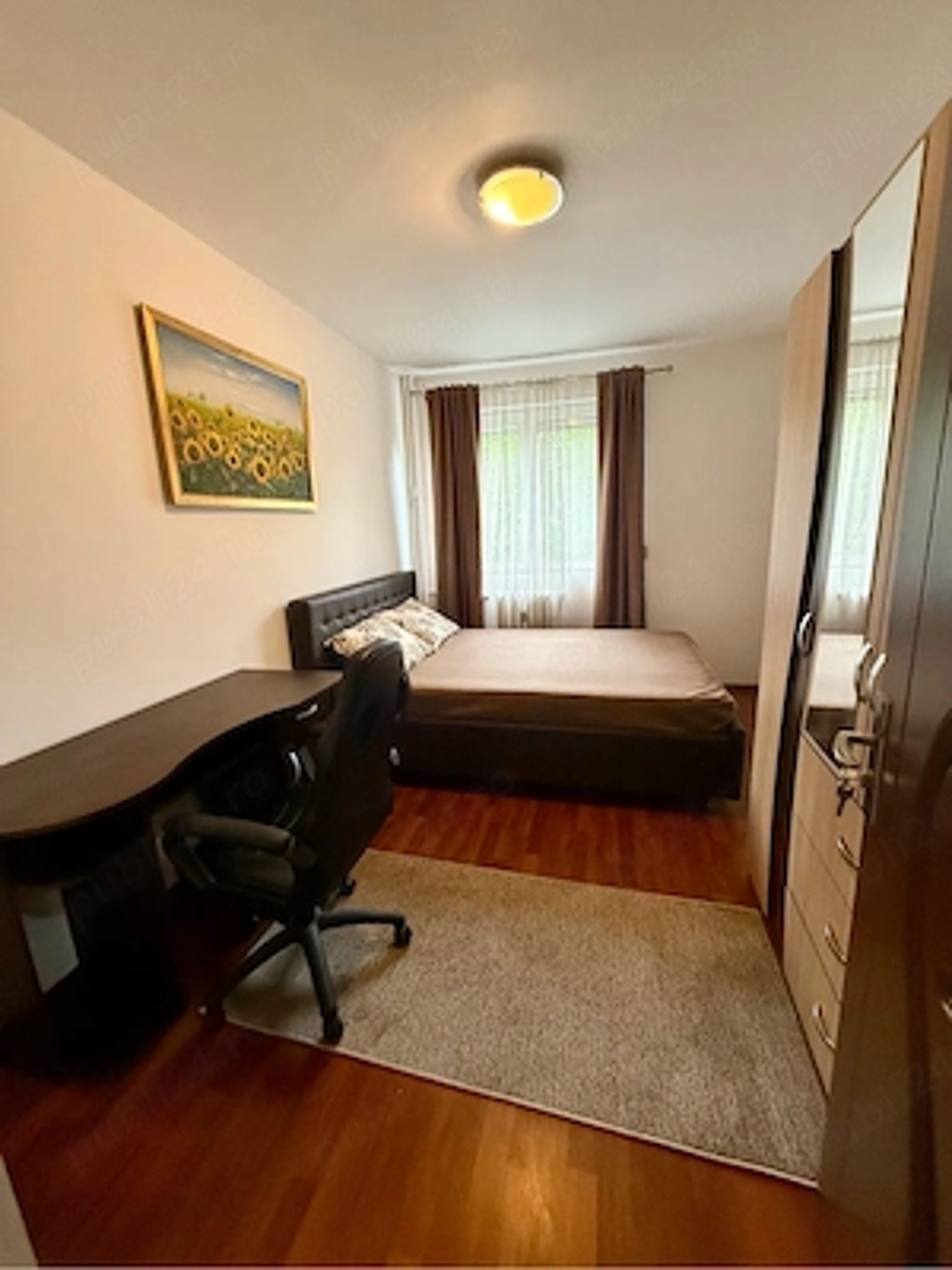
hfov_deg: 85.7
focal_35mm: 14
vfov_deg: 102.1
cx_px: 476
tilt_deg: -11.5
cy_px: 635
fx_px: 513
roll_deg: +2.2
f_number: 2.2
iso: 400
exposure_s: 1/62
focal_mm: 2.22
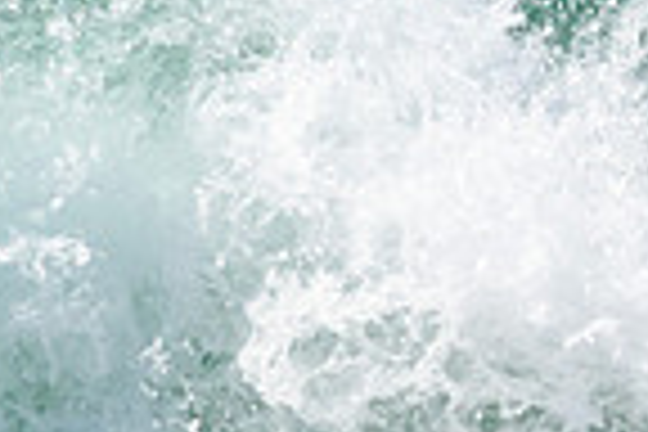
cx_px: 824
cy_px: 53
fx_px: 79896
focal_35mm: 4439
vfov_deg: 0.3
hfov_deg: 0.5
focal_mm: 800
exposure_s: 1/2000
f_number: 11
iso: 1600
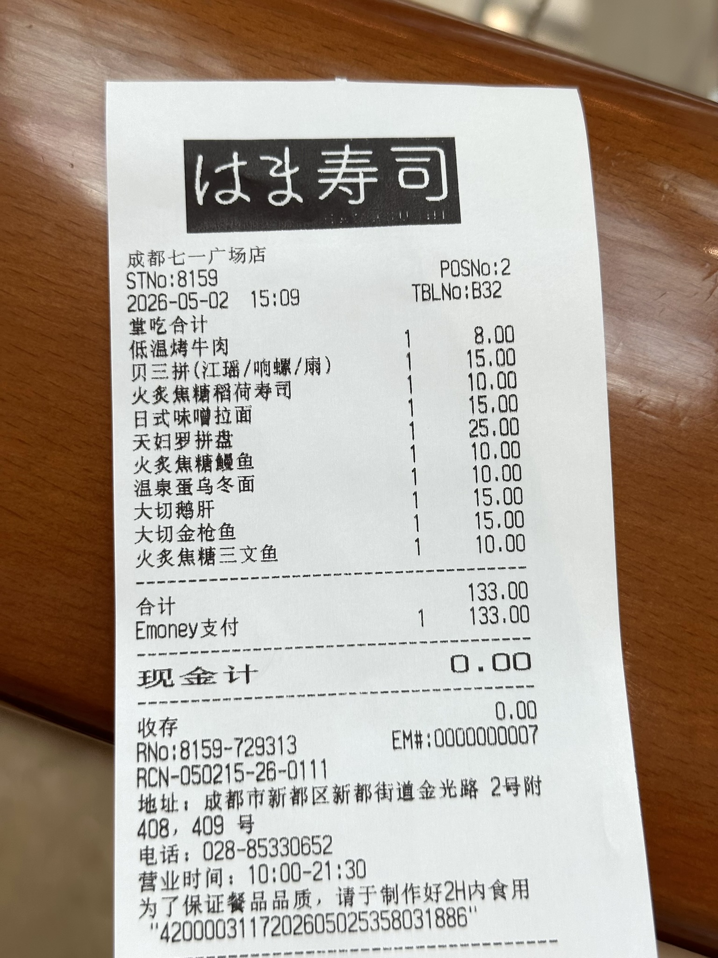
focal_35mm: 48
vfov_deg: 39.7
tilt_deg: -77.1
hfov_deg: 30.3
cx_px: 359
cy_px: 479
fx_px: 1327
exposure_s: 1/120
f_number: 1.78
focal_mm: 6.86
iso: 40
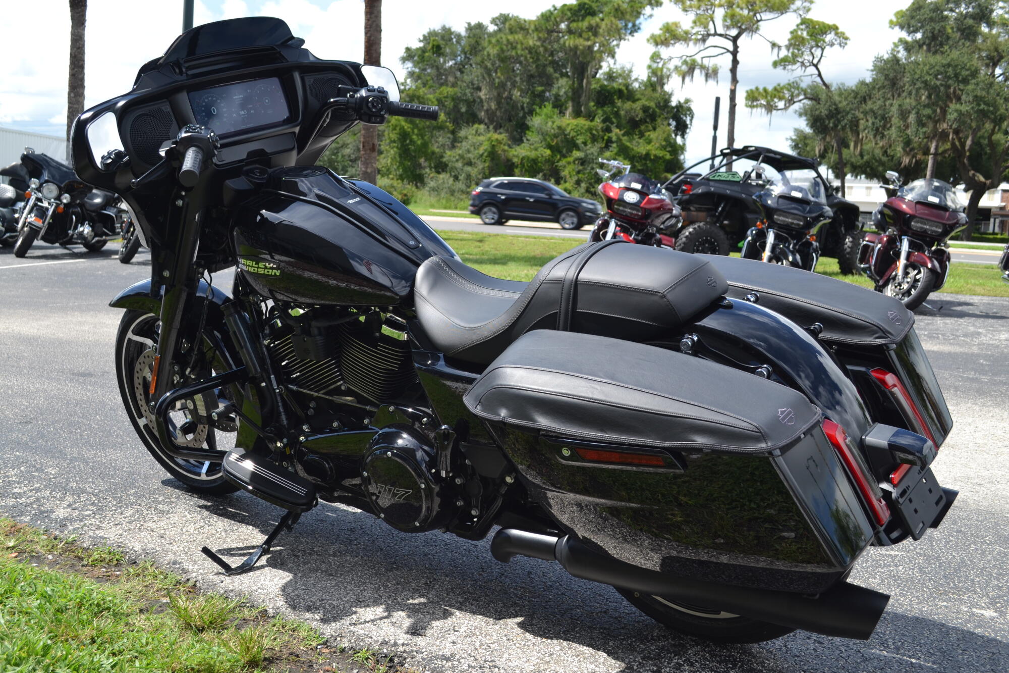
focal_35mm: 39
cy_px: 336
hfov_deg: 49.6
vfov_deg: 34.2
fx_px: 1093
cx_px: 504
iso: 100
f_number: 7.1
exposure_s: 1/200
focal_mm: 26
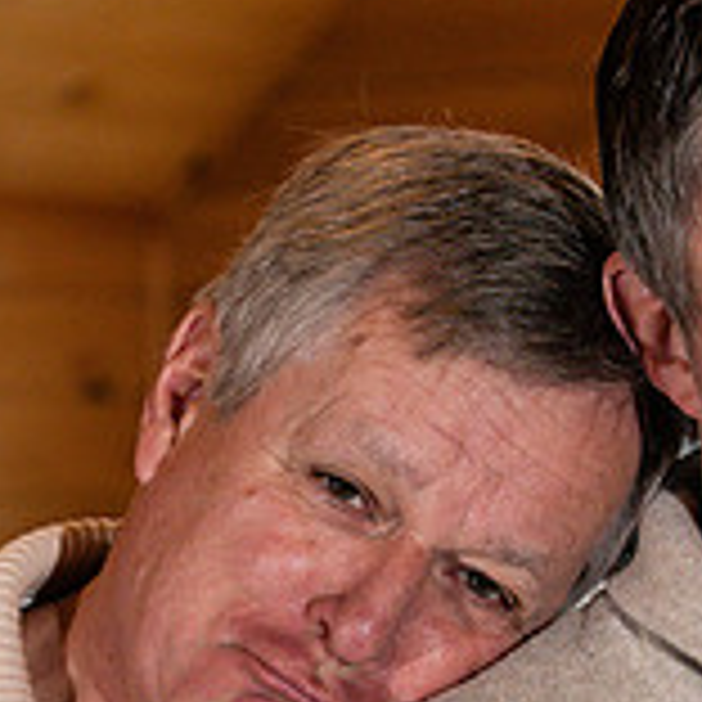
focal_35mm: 221
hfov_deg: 7.9
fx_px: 5071
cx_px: 324
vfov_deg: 7.9
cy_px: 619
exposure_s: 1/250
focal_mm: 70
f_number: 4.5
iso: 800
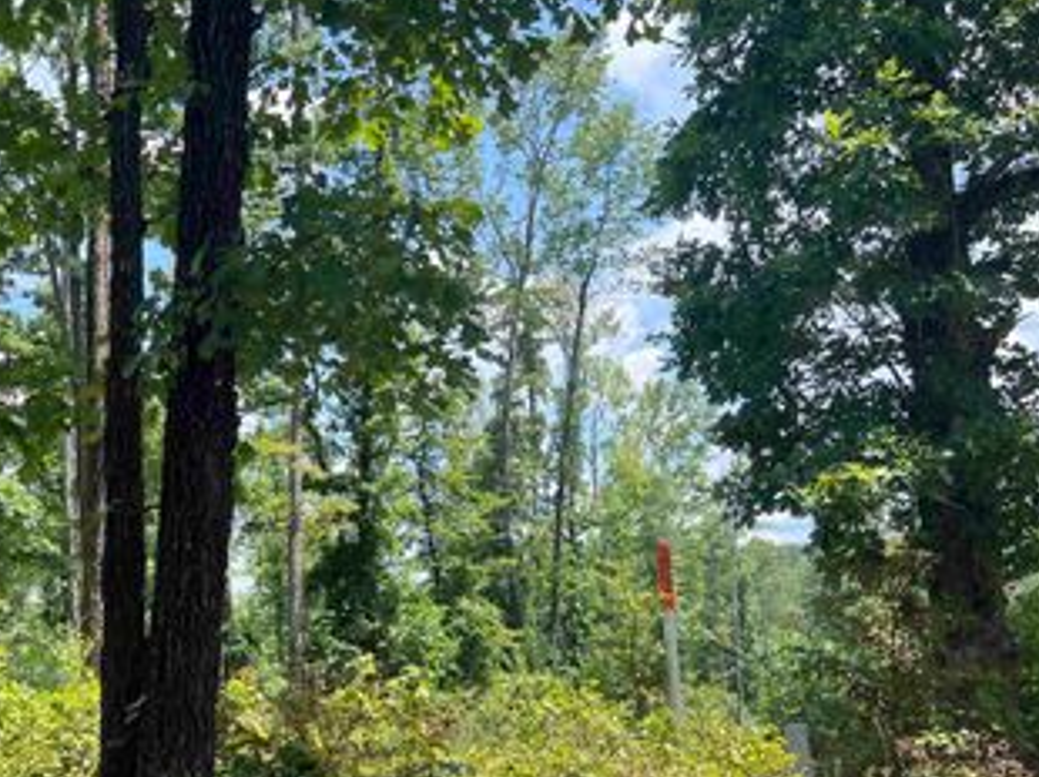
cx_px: 302
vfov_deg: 34.0
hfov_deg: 43.8
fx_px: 1260
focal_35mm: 42
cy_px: 524
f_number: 1.5
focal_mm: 5.7
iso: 50
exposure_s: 1/924
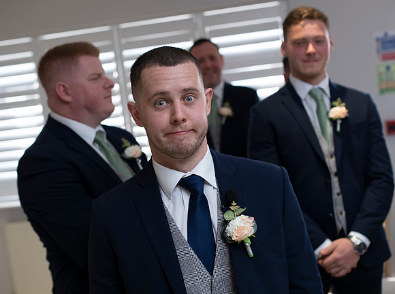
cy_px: 148
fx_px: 525
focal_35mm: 46
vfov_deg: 31.3
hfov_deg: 41.2
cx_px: 184
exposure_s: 1/125
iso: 200
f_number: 2.5
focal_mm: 35
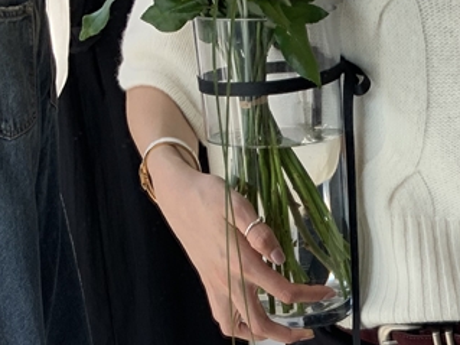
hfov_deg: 21.7
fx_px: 1156
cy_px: 636
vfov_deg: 14.7
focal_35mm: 87
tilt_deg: -45.0
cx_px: 464
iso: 25
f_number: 1.8
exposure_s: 1/226
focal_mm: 4.25
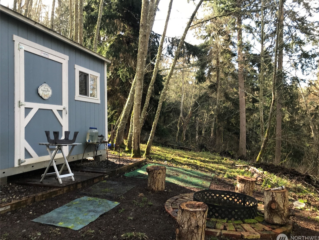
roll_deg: +0.3
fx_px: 267
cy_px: 123
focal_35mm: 29
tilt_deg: +0.8
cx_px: 165
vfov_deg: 48.2
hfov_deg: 61.6
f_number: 1.8
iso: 25
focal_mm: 3.99
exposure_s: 1/120
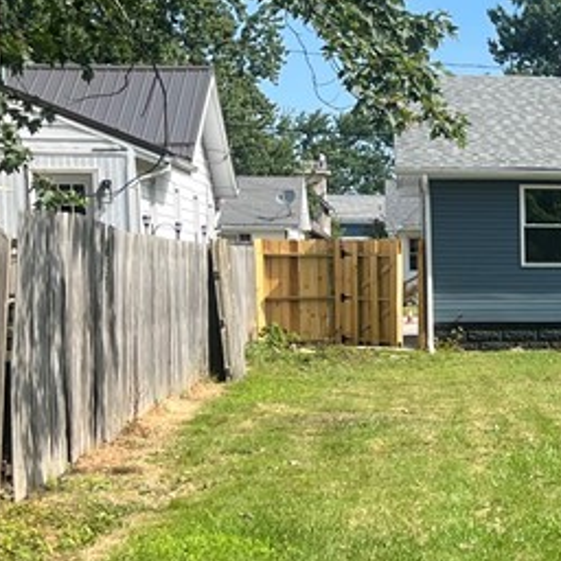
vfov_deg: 18.7
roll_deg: +0.3
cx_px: 813
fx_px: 1687
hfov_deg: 17.2
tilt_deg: -7.2
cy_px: 430
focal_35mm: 92
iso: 50
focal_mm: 5.1
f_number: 1.6
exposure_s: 1/1957
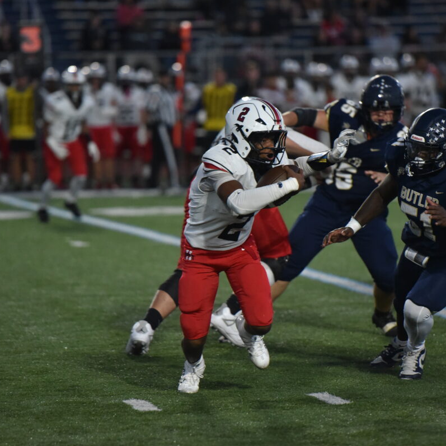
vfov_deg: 6.8
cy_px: 222
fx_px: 3732
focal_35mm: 256
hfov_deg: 6.8
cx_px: 265
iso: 5600
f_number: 2.8
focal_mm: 200
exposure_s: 1/3200
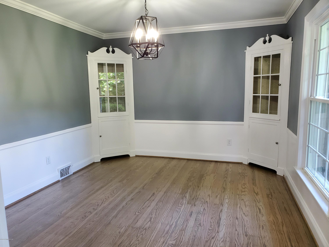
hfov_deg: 67.3
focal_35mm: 26
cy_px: 124
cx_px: 164
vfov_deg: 53.1
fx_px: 247
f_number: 2.4
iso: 250
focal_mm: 4.3
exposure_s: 1/39
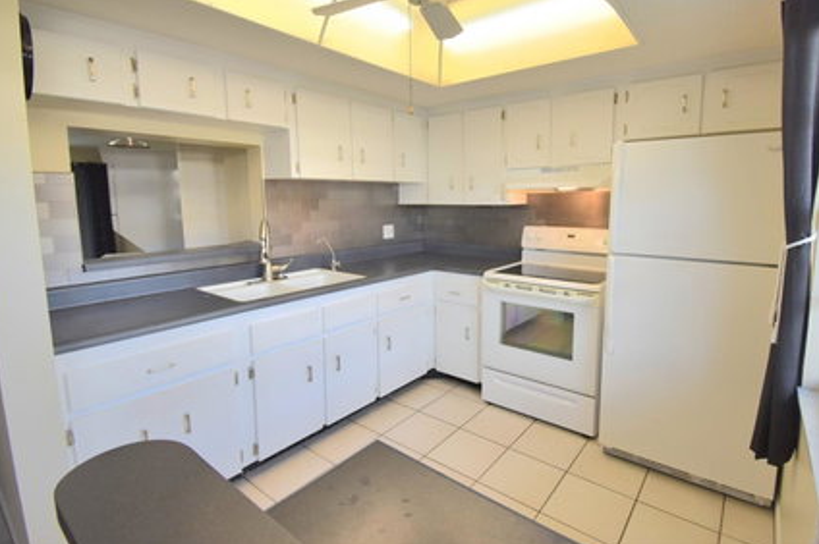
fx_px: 386
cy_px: 245
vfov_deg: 70.2
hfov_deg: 93.1
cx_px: 444
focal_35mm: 17
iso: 400
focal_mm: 10
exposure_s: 1/125
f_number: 5.6
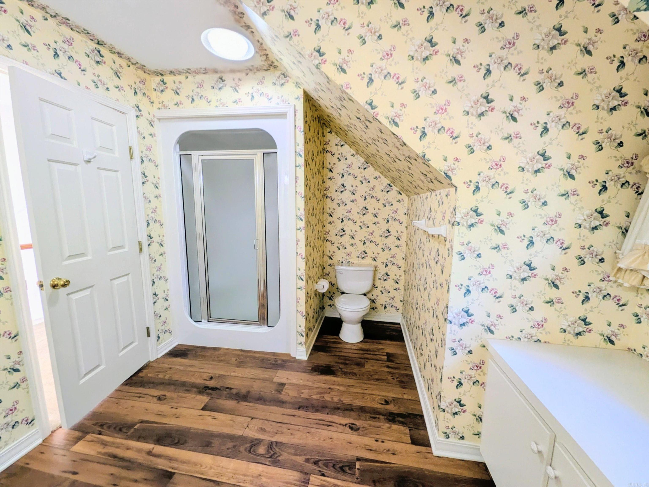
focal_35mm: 14
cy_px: 244
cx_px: 324
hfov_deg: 102.1
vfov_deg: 85.7
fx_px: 262
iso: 46
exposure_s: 1/30
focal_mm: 1.85
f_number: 2.2
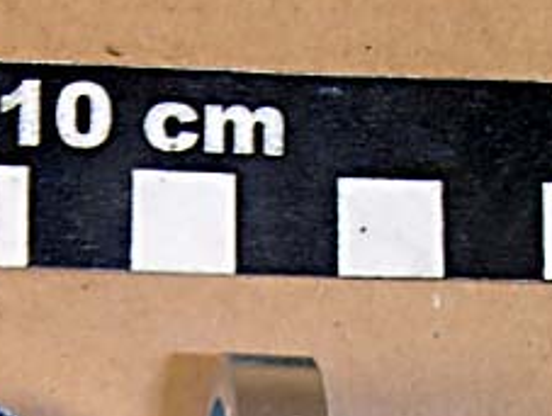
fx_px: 1933
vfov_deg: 11.9
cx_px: 80
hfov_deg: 16.1
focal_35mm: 121
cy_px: 572
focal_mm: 7.73
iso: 200
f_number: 4.8
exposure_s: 1/40
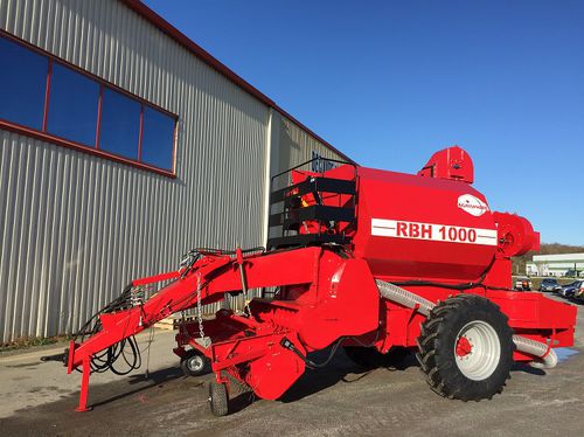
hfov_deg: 61.7
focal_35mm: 29
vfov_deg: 48.2
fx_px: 489
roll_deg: -2.4
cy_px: 218
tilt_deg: +4.9
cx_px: 292
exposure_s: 1/1582
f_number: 2.2
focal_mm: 4.15
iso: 32
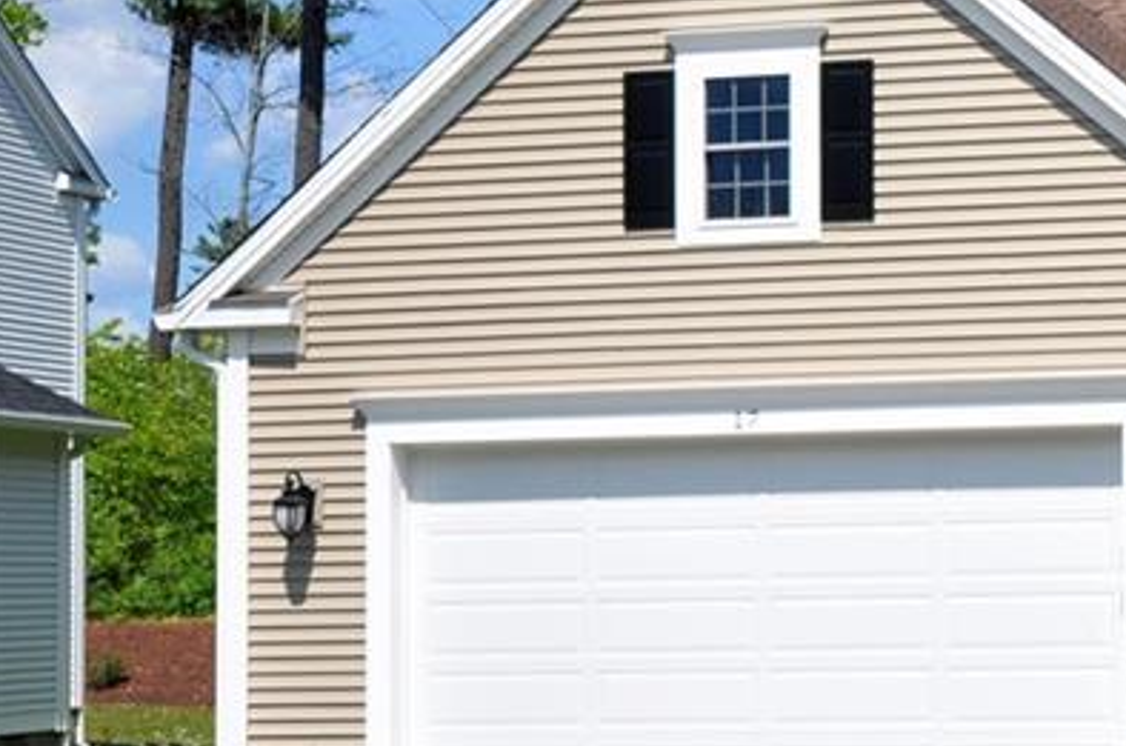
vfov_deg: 17.4
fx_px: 2435
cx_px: 1446
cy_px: 373
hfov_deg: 23.2
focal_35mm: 78
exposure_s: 1/640
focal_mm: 20
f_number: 8
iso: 320
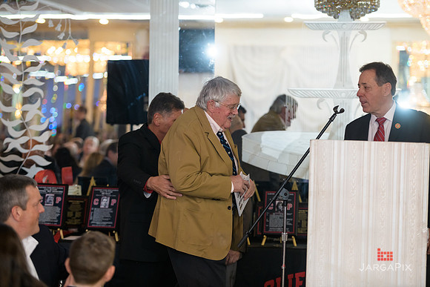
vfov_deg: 12.5
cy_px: 144
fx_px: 1314
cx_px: 215
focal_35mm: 110
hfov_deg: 18.6
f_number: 3.2
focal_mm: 110
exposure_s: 1/125
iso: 1000
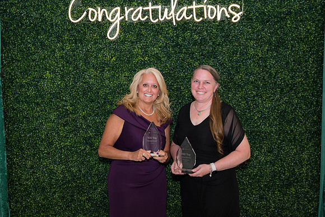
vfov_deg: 31.2
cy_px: 108
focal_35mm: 43
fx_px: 388
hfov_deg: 45.4
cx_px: 162
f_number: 5
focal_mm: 43
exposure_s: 1/160
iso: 400
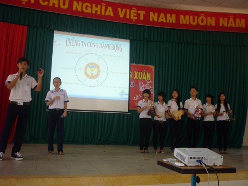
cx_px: 124
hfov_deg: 55.4
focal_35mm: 33
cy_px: 93
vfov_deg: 42.9
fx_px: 236
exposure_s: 1/30
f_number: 2.8
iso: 250
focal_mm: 5.5
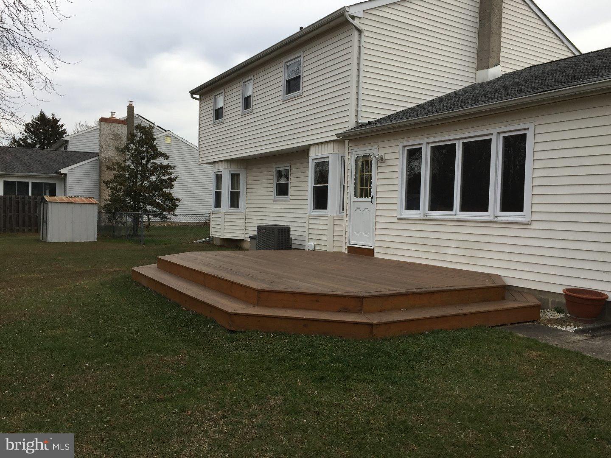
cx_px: 306
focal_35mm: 29
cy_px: 229
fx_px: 512
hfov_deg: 61.7
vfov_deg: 48.2
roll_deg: -2.2
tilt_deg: -2.8
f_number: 2.2
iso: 32
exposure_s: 1/879
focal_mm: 4.15
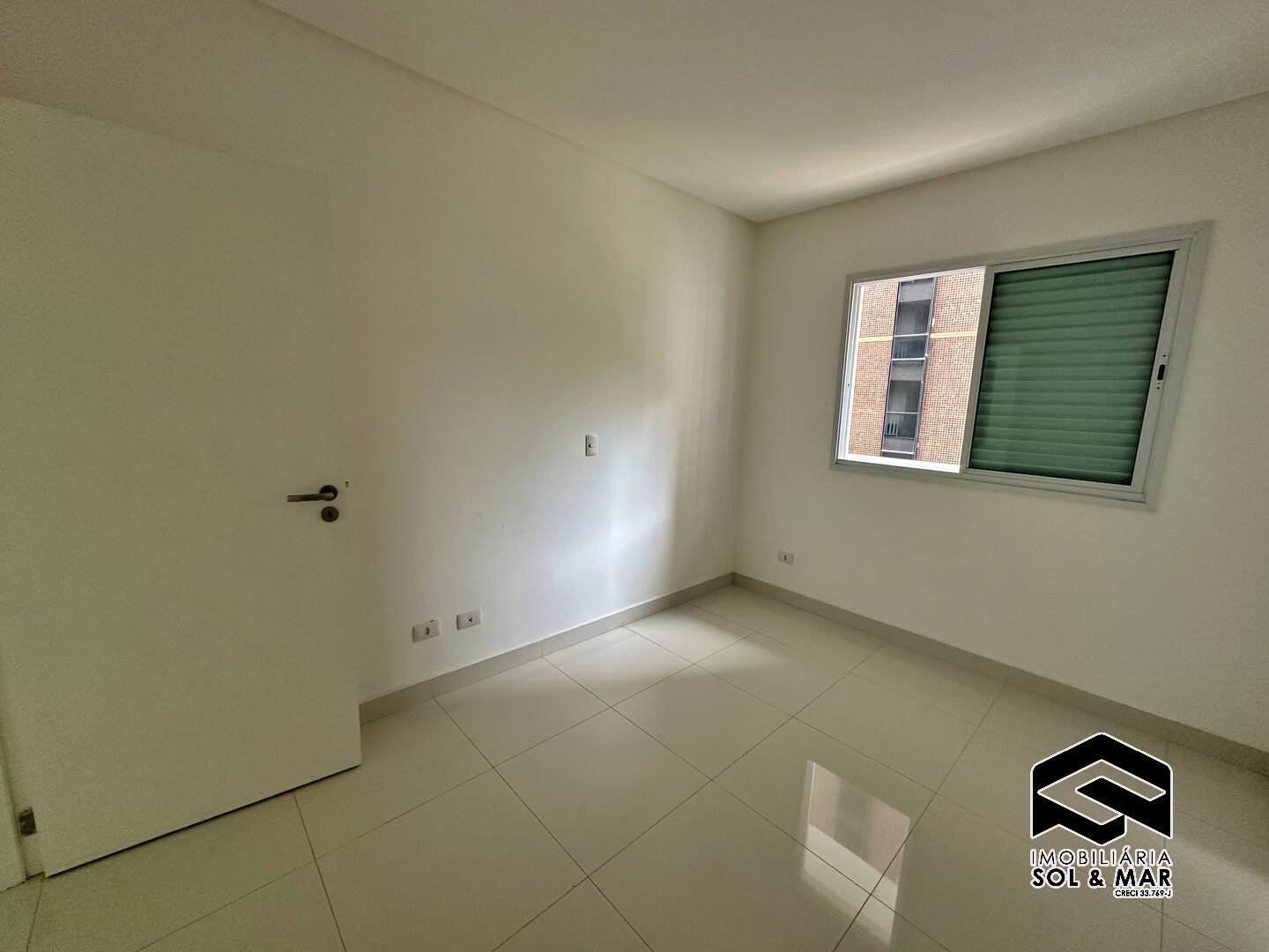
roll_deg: -1.6
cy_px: 476
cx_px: 634
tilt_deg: -9.2
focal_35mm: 14
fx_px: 513
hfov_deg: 102.1
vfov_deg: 85.7
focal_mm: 2.22
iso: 200
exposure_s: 1/99
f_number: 2.2
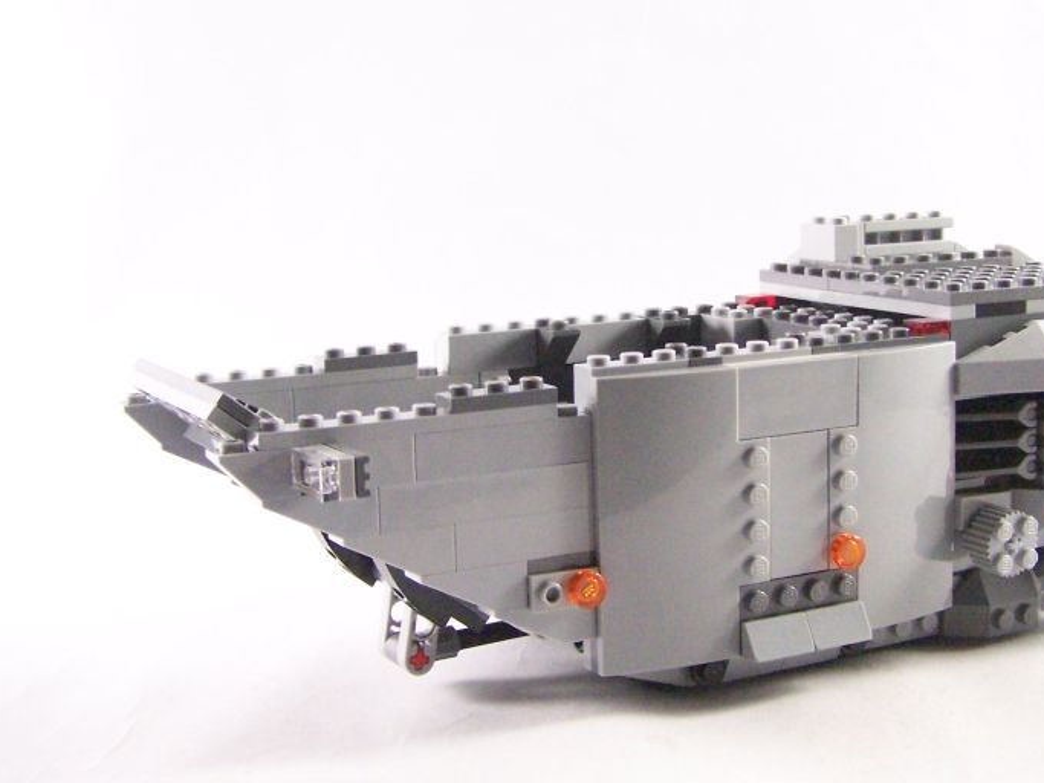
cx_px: 674
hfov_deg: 33.6
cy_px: 367
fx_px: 1719
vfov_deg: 25.6
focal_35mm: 57
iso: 400
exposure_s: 1/60
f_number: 3.2
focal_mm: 6.3
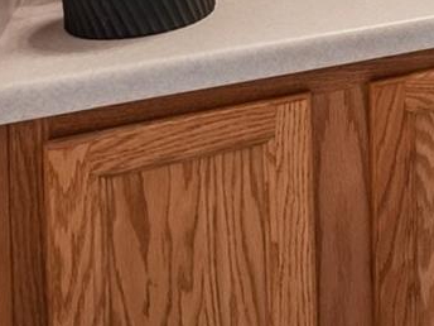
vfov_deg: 17.6
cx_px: 739
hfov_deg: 21.4
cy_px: -268
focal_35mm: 67
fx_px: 840
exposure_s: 1/8
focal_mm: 10
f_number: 8
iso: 400
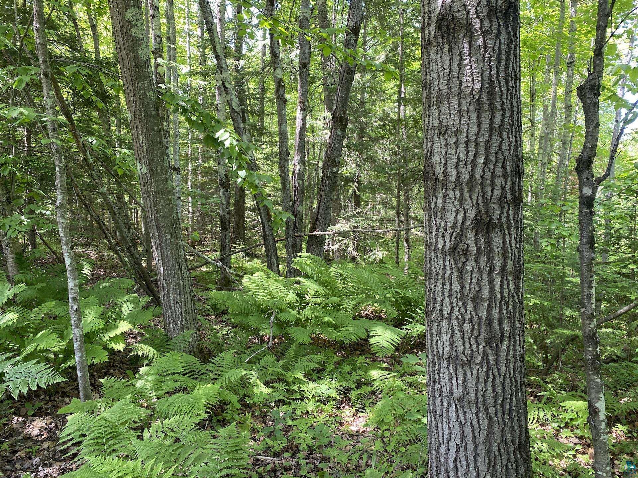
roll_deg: +0.0
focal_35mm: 26
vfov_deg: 53.1
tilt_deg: -3.2
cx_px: 319
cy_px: 239
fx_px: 479
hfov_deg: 67.3
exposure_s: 1/121
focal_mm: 4.25
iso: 125
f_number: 1.8
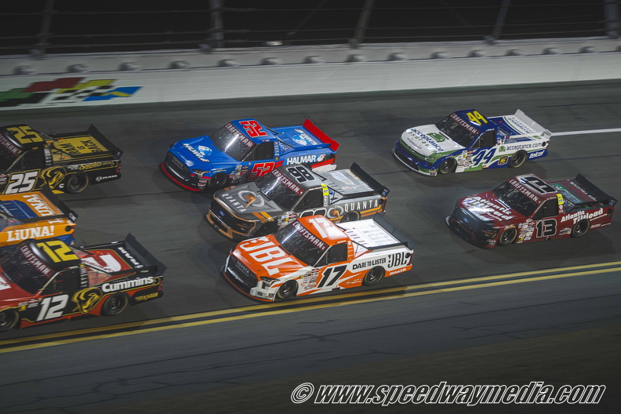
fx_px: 1483
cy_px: 207
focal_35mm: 86
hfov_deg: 23.6
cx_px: 310
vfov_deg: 15.9
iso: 1000
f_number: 2.8
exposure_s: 1/320
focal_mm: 86
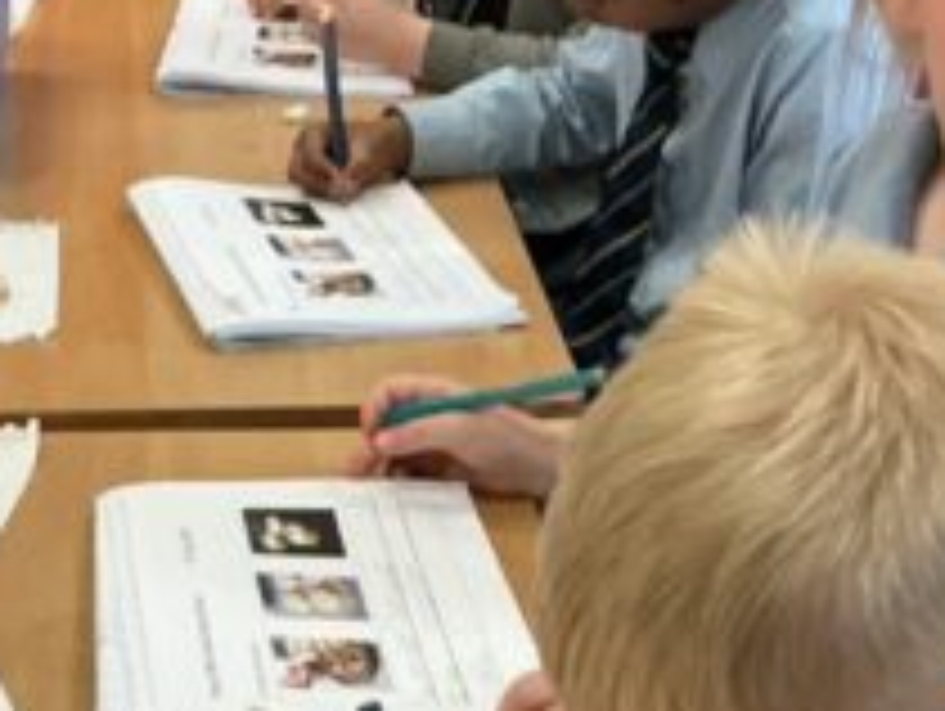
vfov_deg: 13.8
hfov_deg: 18.3
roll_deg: -1.9
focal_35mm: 106
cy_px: 670
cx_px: 144
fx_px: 2897
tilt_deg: -27.0
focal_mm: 3
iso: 100
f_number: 1.8
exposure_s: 1/50
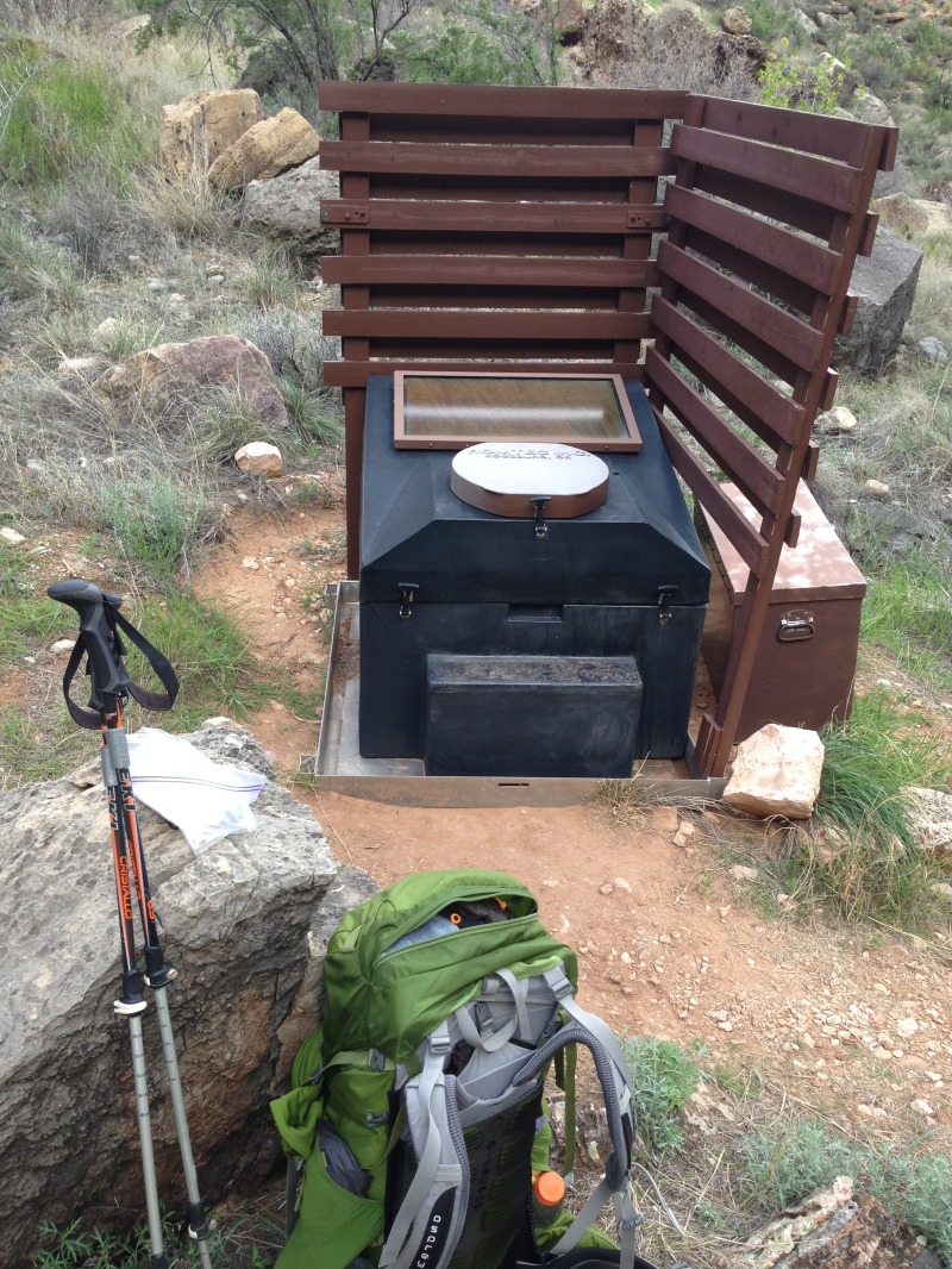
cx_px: 476
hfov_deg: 43.0
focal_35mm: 33
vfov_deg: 55.3
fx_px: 1210
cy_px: 634
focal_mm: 4.12
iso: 50
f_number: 2.4
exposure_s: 1/158
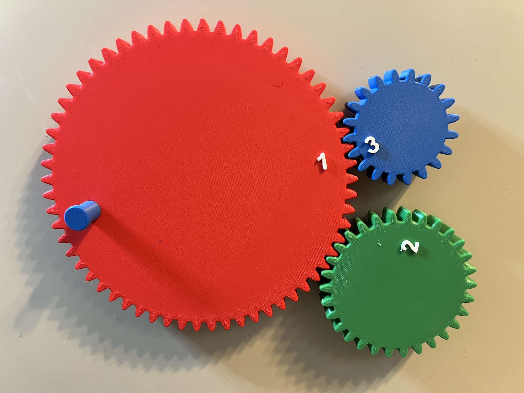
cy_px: 196
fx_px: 394
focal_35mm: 26
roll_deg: -2.6
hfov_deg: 67.3
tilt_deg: -11.9
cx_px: 262
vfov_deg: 53.1
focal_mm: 5.7
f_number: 1.5
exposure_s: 1/60
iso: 400
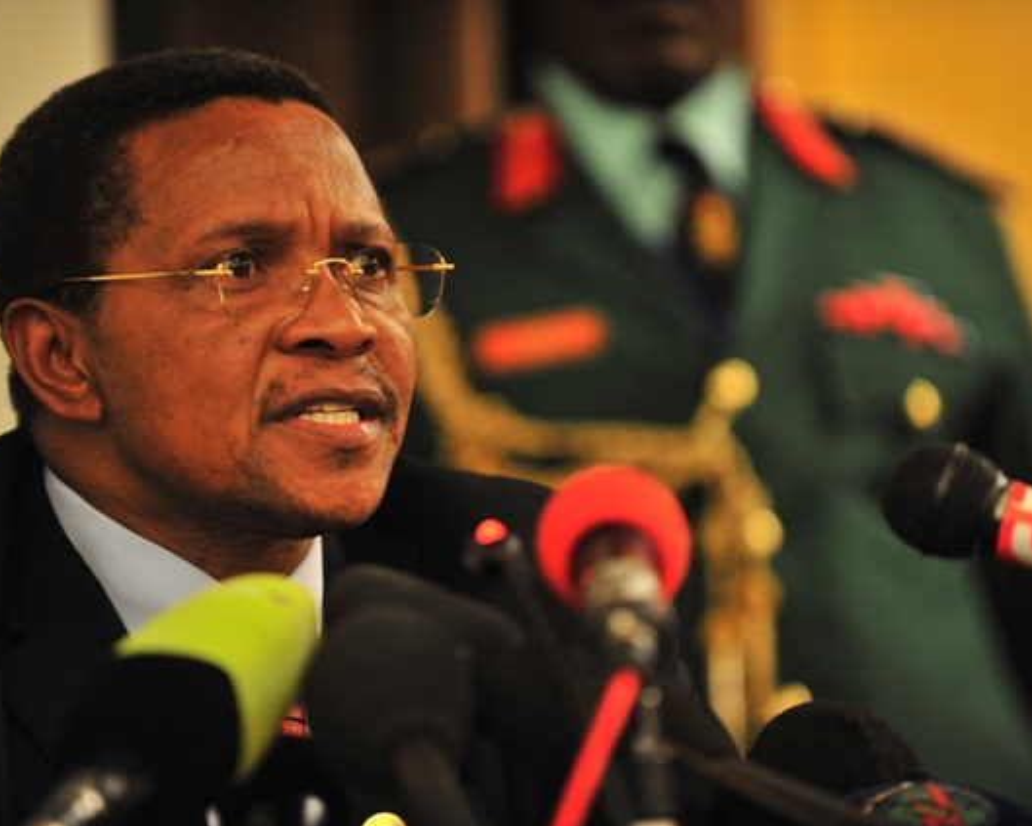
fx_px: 6932
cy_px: 414
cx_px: 501
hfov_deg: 8.5
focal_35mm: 227
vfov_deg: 6.8
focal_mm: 200
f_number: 2.8
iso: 1600
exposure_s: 1/100
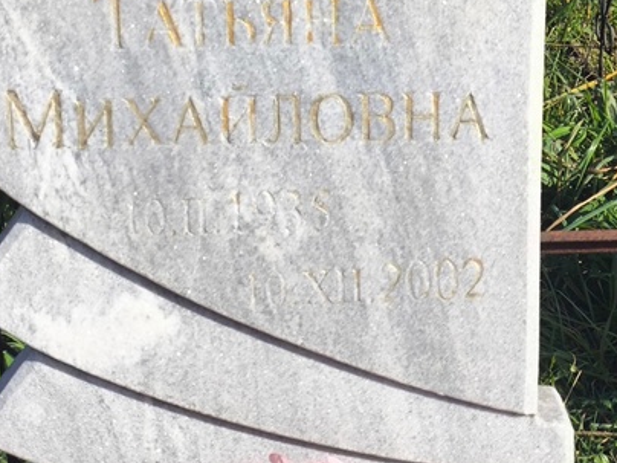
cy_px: 144
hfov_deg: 19.8
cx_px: 279
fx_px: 1765
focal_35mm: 99
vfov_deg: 14.9
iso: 50
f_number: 1.7
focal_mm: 4.71
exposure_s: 1/1014
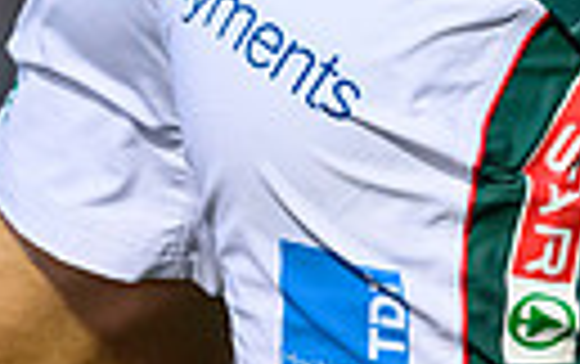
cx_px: 1320
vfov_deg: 0.6
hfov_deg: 0.9
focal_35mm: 2368
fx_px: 37480
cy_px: -224
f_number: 2.8
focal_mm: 400
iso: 6400
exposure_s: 1/2000
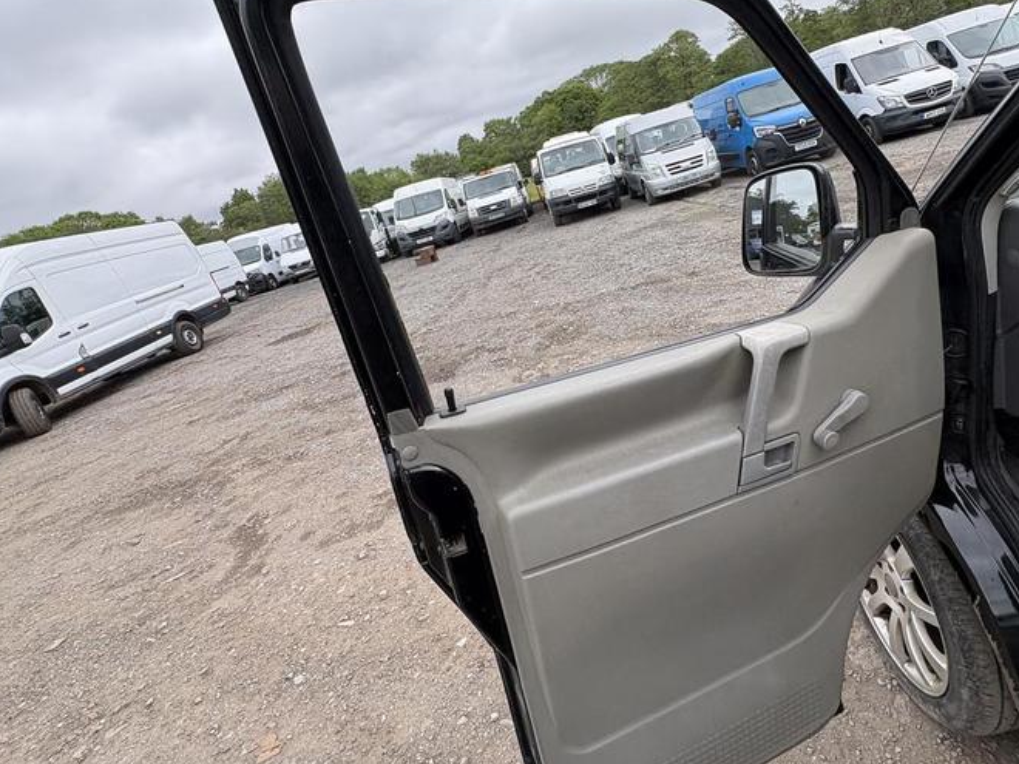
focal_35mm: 19
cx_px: 604
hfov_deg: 83.8
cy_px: 335
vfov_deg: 68.4
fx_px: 559
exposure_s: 1/414
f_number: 2.2
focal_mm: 2.22
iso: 40
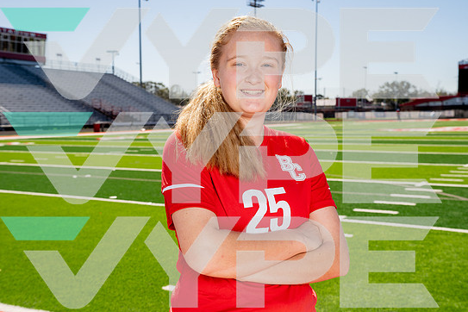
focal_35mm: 47
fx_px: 611
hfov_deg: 41.9
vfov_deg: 28.6
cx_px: 222
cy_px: 158
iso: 100
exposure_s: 1/250
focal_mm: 44
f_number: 7.1
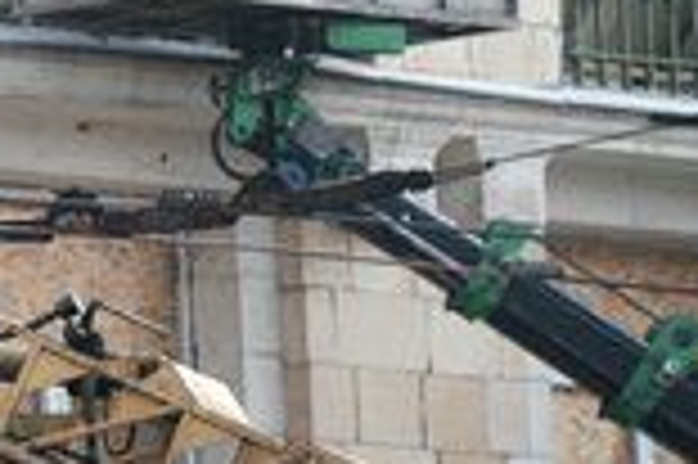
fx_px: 10866
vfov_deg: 2.4
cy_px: -74
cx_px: -108
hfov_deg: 3.7
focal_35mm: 561
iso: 200
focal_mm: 217
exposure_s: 1/833
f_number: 5.6
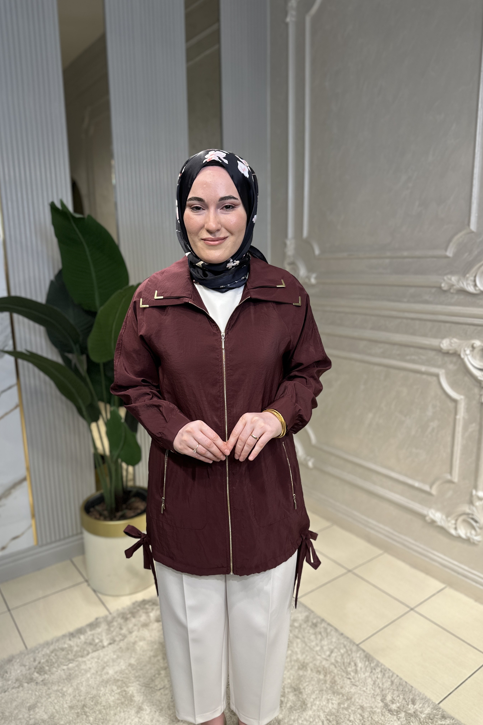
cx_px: 231
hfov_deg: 51.3
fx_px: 503
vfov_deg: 71.5
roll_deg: +0.6
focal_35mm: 25
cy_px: 362
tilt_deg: -12.1
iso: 80
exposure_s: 1/393
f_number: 1.78
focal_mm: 6.86
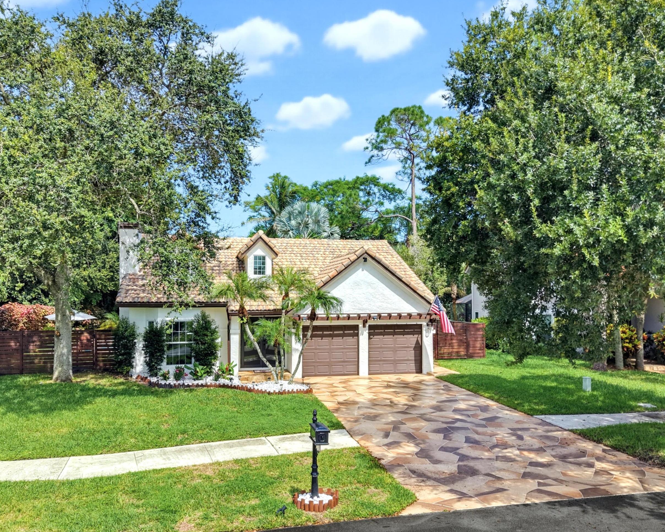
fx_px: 551
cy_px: 269
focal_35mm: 28
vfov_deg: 51.5
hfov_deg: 62.2
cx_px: 326
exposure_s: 1/2500
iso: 240
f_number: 1.8
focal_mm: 8.7
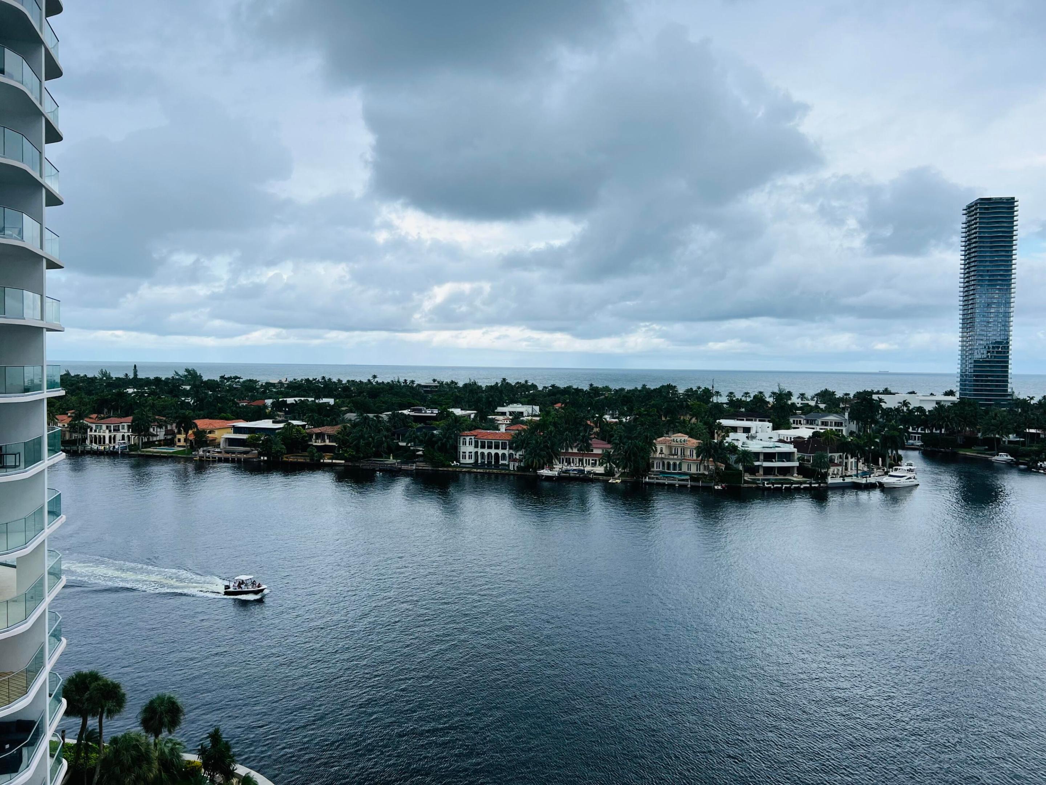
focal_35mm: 26
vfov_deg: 53.1
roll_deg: -0.9
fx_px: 786
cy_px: 392
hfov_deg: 67.3
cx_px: 523
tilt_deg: -2.4
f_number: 1.5
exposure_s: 1/2299
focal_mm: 5.7
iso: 50
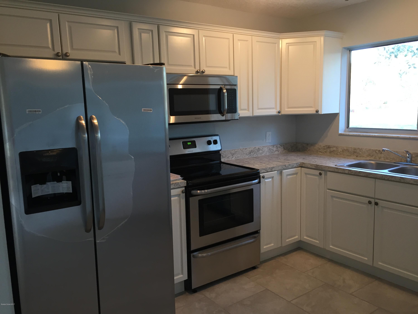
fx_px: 350
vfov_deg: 48.2
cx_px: 209
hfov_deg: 61.7
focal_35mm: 29
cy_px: 157
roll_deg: +1.8
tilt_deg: -7.6
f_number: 2.2
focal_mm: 4.15
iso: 64
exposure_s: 1/30
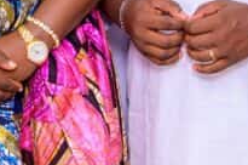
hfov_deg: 10.3
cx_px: 92
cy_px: -100
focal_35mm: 200
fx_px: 1376
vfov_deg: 6.7
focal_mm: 40
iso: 2000
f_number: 4
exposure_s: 1/200
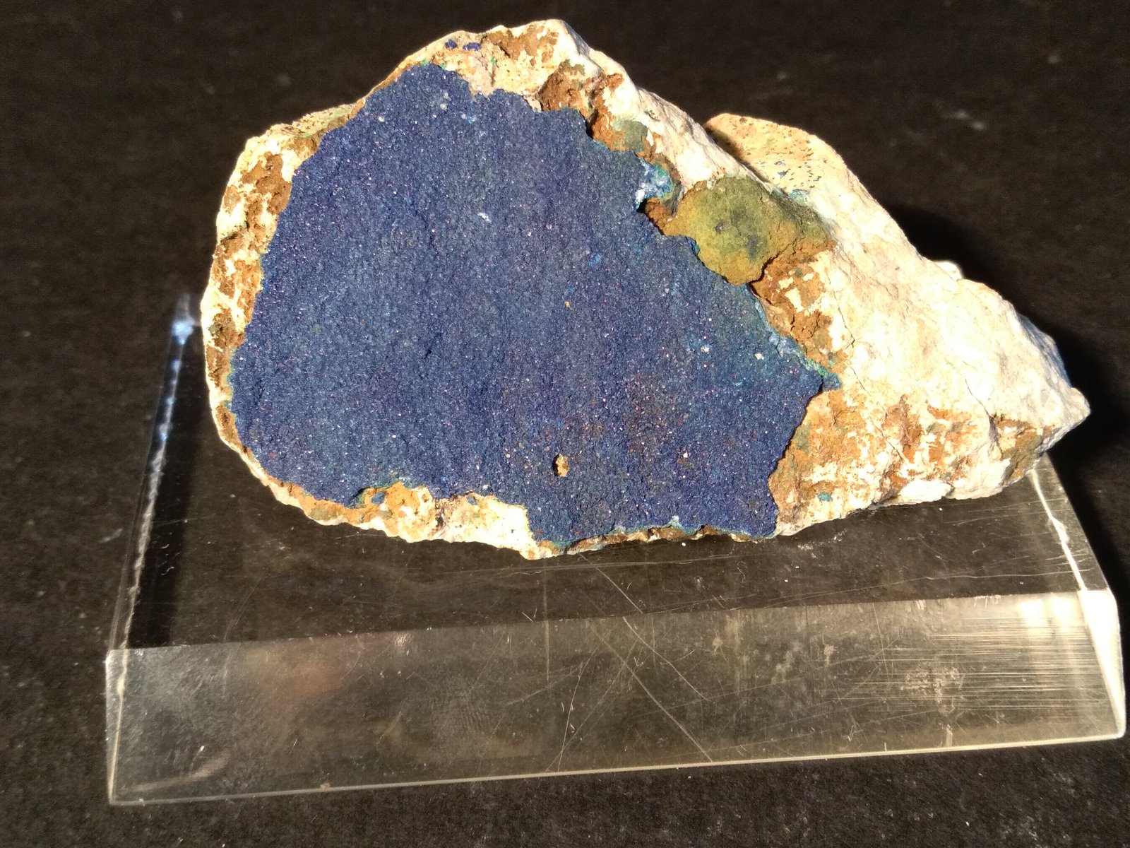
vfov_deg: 53.1
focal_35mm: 26
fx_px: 849
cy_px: 424
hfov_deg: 67.3
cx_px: 565
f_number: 2
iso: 304
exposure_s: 1/33.3
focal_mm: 3.54
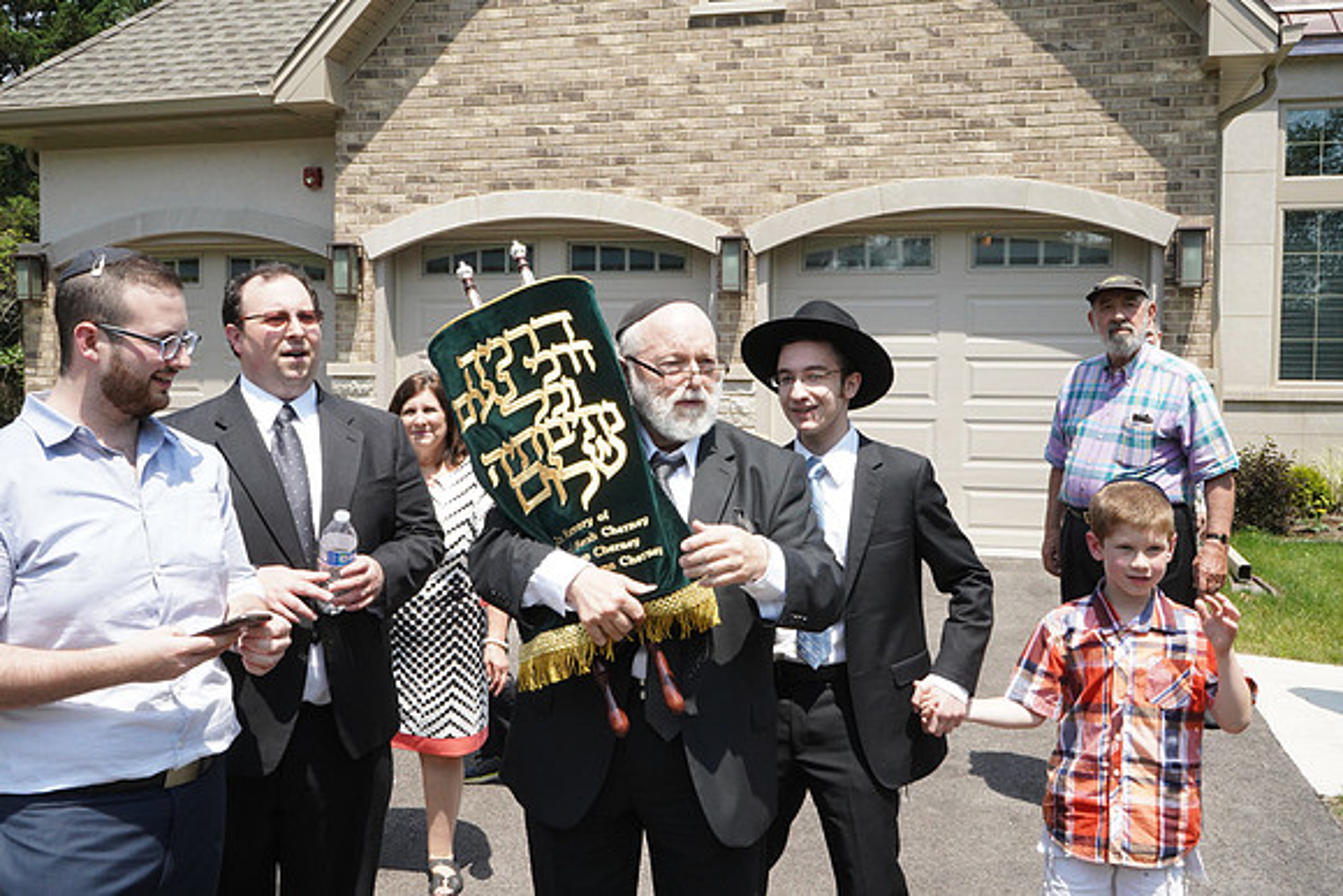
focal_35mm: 33
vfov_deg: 40.0
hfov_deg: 57.2
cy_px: 448
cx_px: 672
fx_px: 1231
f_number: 25
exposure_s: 1/320
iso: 3200
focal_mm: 33
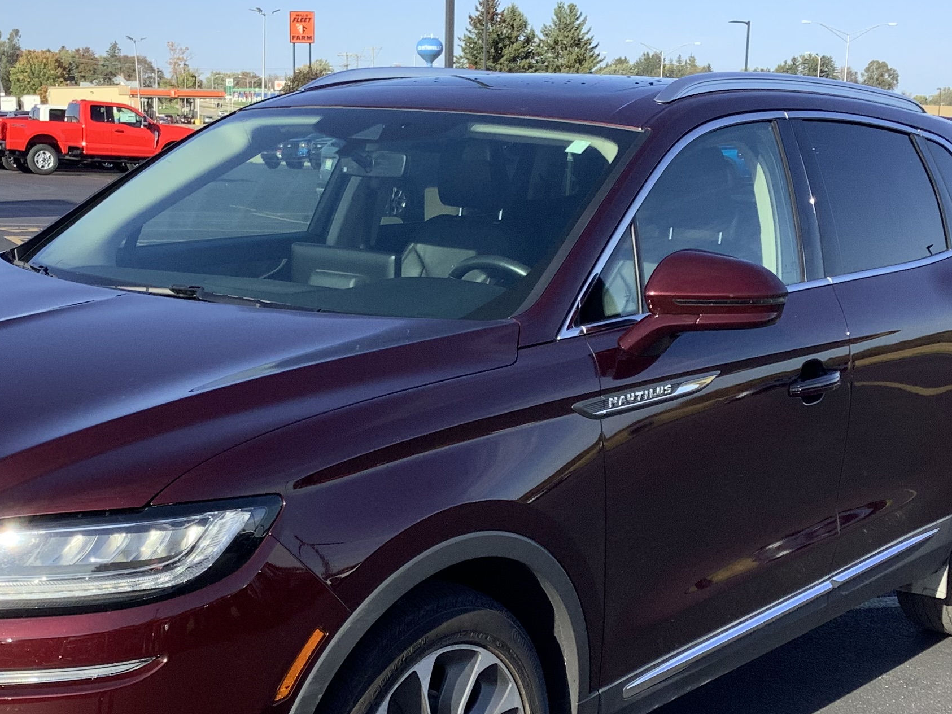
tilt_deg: -13.3
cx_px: 401
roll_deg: -0.7
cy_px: 458
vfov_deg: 24.3
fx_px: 1650
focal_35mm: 60
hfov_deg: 32.1
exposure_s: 1/815
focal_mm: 3.3
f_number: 2.4
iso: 25
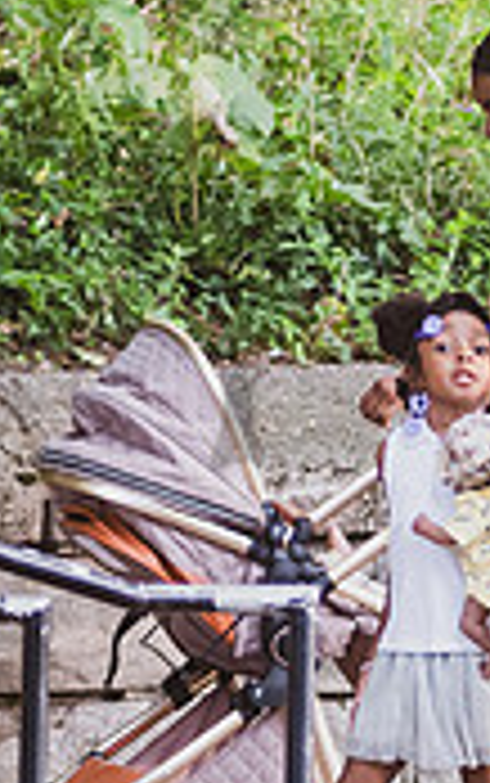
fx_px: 19945
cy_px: 427
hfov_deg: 1.4
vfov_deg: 2.2
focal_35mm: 935
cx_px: 723
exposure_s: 1/320
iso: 1000
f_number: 2.8
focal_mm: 200
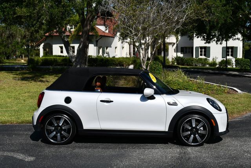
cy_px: 84
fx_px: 363
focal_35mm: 52
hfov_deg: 38.2
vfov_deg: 26.0
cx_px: 126
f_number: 9
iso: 100
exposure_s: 1/400
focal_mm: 26
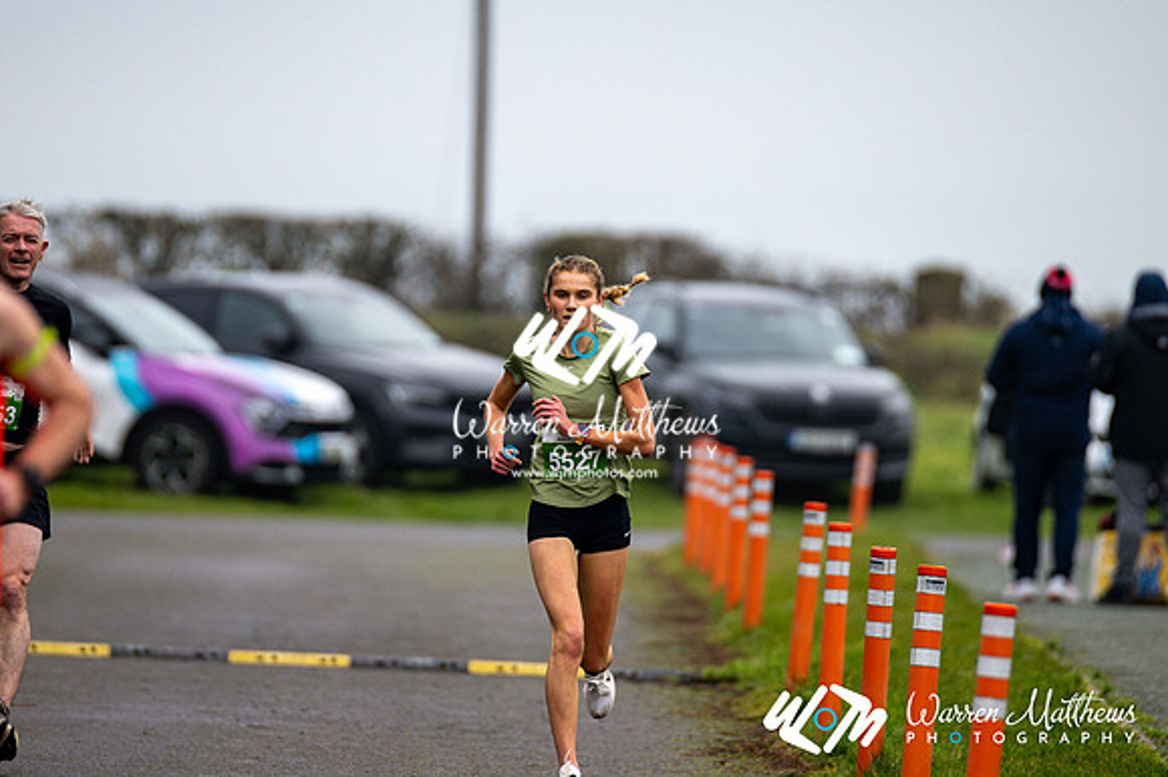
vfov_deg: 3.1
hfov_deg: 4.6
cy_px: 388
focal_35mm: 450
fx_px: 14591
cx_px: 584
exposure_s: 1/1600
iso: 280
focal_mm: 300
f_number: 2.8
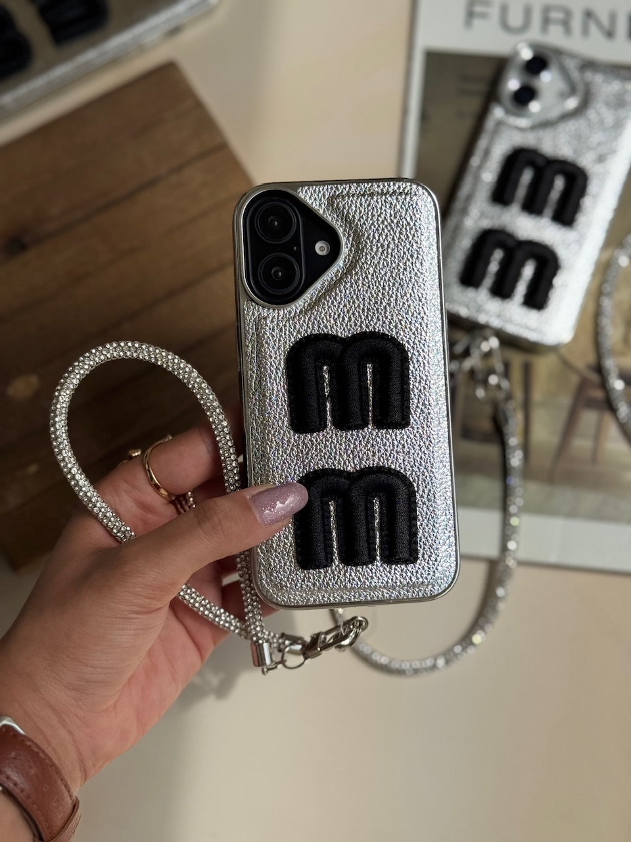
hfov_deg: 30.3
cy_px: 421
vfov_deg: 39.7
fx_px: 1167
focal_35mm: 48
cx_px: 316
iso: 64
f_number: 1.78
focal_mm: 6.76
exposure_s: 1/4975
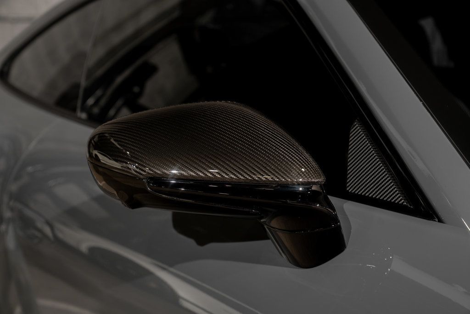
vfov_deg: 20.9
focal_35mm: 65
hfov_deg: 31.0
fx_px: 849
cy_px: 157
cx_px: 235
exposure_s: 1/50
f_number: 5.6
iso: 400
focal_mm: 65
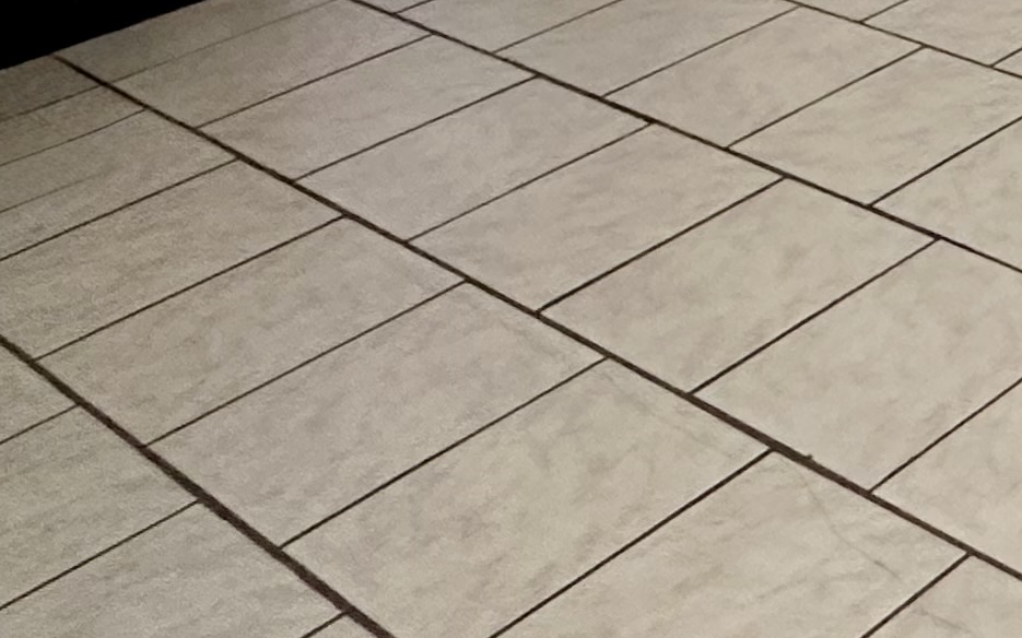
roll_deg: +1.8
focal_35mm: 64
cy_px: -677
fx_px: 1782
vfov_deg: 15.6
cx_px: 1740
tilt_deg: -5.1
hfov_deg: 22.4
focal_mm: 2.22
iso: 320
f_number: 2.2
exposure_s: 1/99
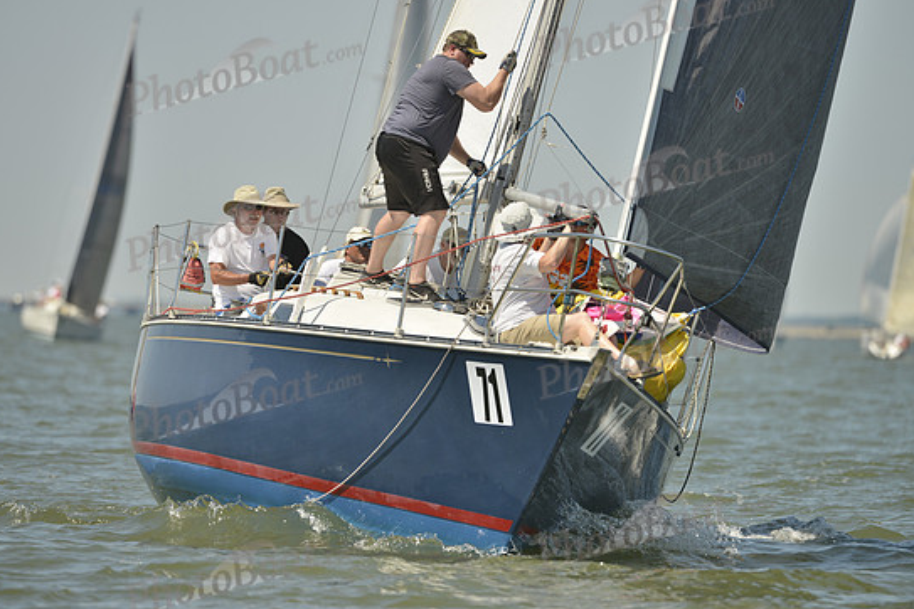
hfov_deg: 5.5
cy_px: 292
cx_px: 451
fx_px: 9495
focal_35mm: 374
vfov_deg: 3.7
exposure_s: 1/1600
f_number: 4.5
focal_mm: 350
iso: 200
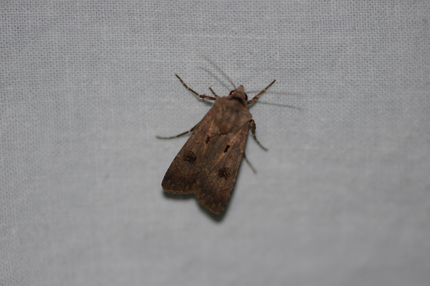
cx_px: 215
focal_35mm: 158
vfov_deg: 8.7
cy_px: 143
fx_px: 1880
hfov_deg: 13.0
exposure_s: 1/250
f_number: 3.8
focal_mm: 105
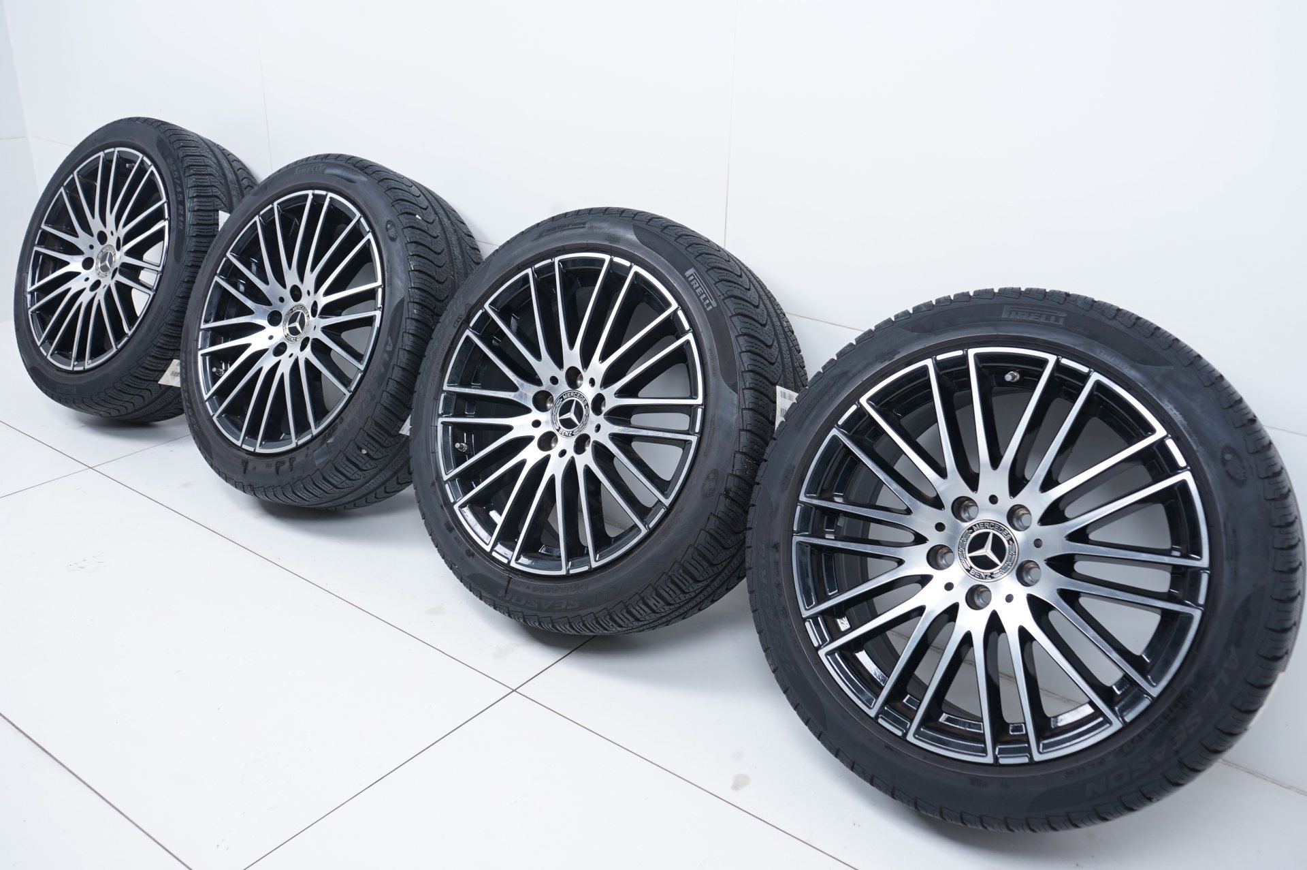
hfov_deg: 60.3
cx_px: 654
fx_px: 1125
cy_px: 435
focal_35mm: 31
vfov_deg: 42.3
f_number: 7.1
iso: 250
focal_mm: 31
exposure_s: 1/100
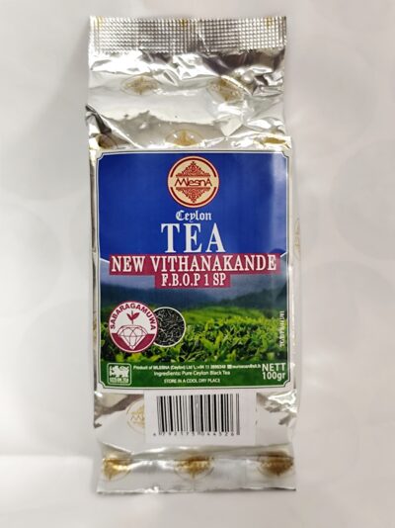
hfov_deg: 31.5
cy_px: 264
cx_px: 198
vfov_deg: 41.3
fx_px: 700
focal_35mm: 46
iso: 500
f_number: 1.65
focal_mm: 6.14
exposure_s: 1/25
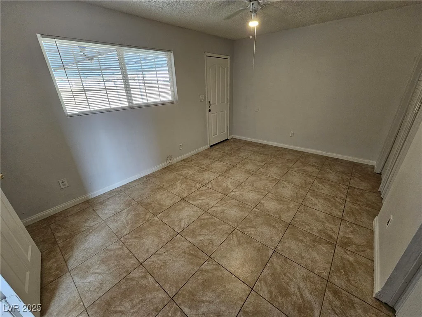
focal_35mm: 13
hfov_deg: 106.2
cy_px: 158
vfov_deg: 89.9
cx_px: 211
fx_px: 158
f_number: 2.2
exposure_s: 1/60
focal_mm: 2.2
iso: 250
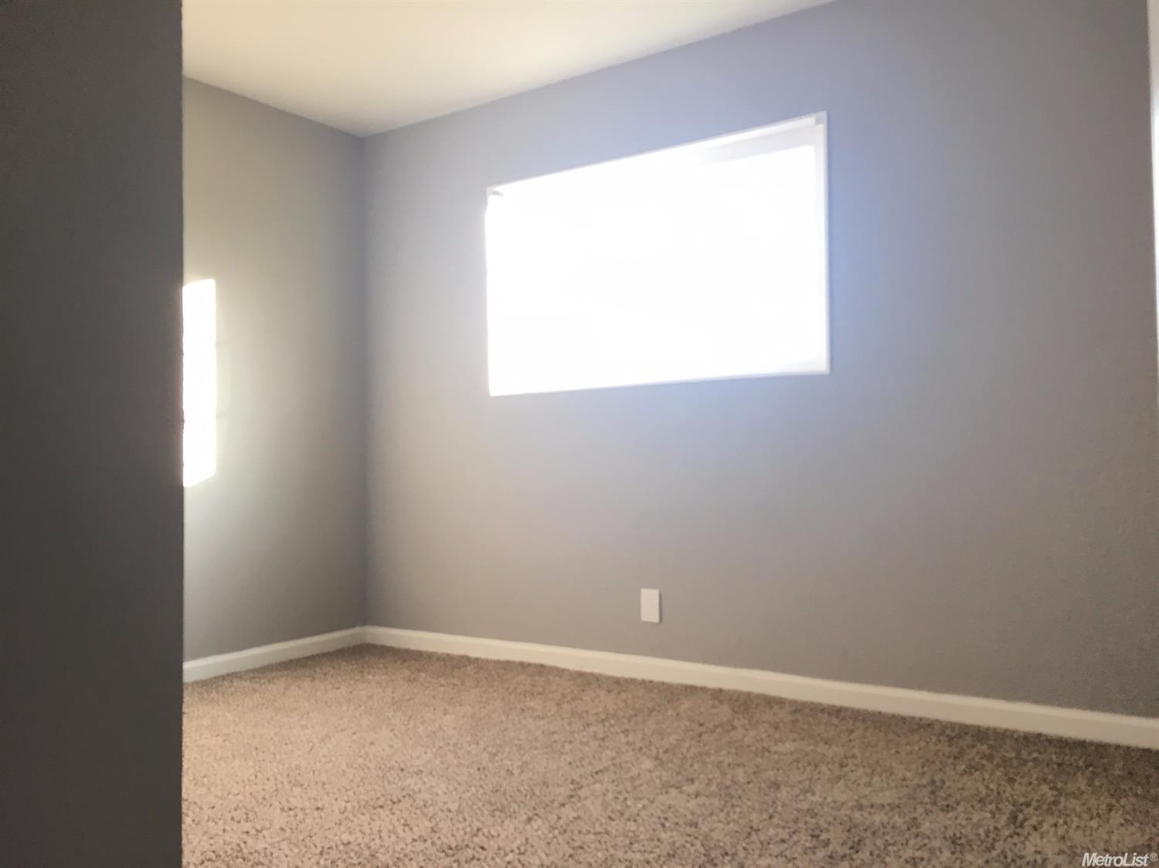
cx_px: 580
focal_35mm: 29
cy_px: 434
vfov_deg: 48.2
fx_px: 971
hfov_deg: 61.7
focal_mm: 4.15
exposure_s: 1/30
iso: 32
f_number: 2.2
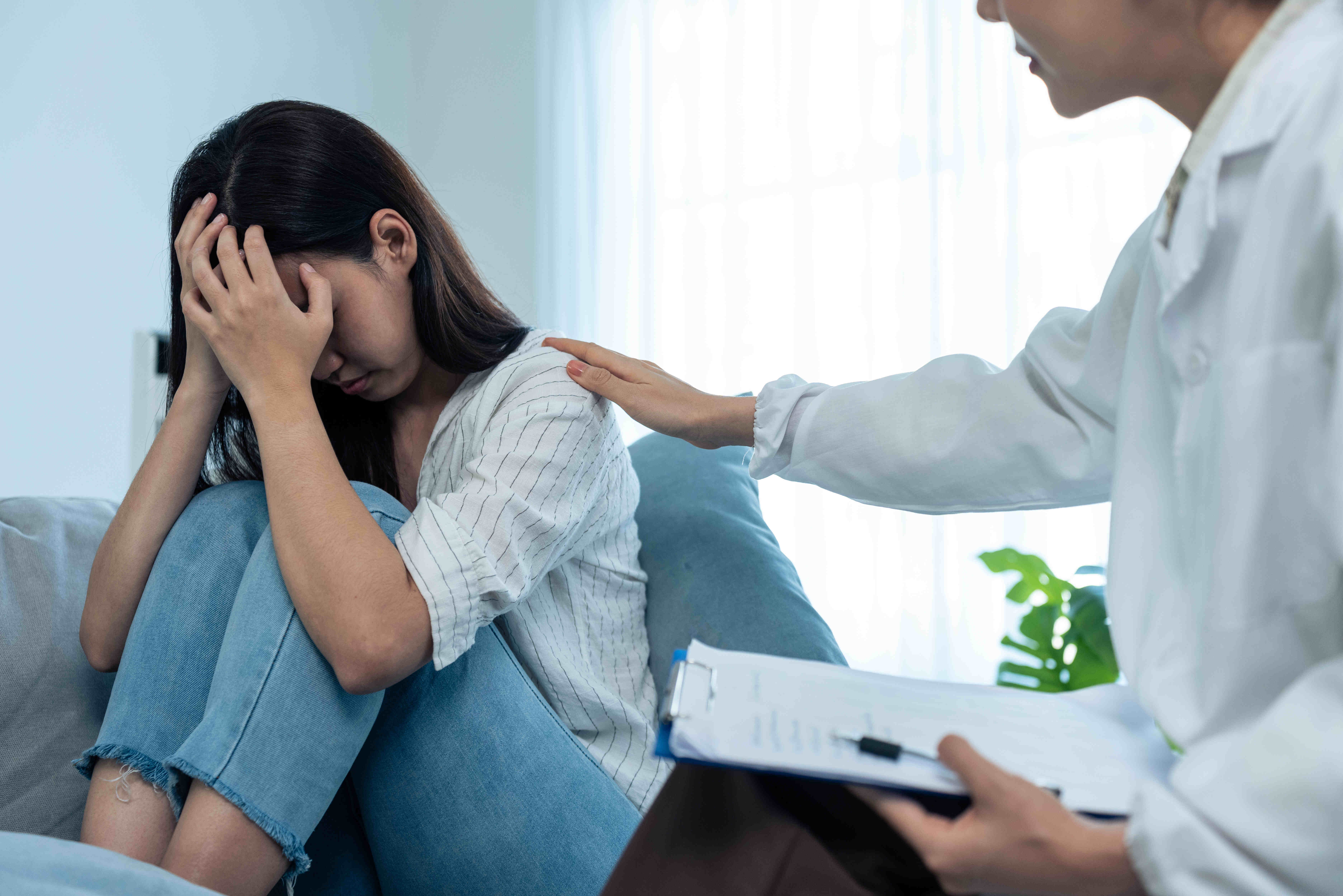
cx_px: 672
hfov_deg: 42.7
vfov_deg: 29.2
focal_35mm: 46
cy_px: 448
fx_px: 1716
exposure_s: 1/250
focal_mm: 46
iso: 640
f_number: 2.8
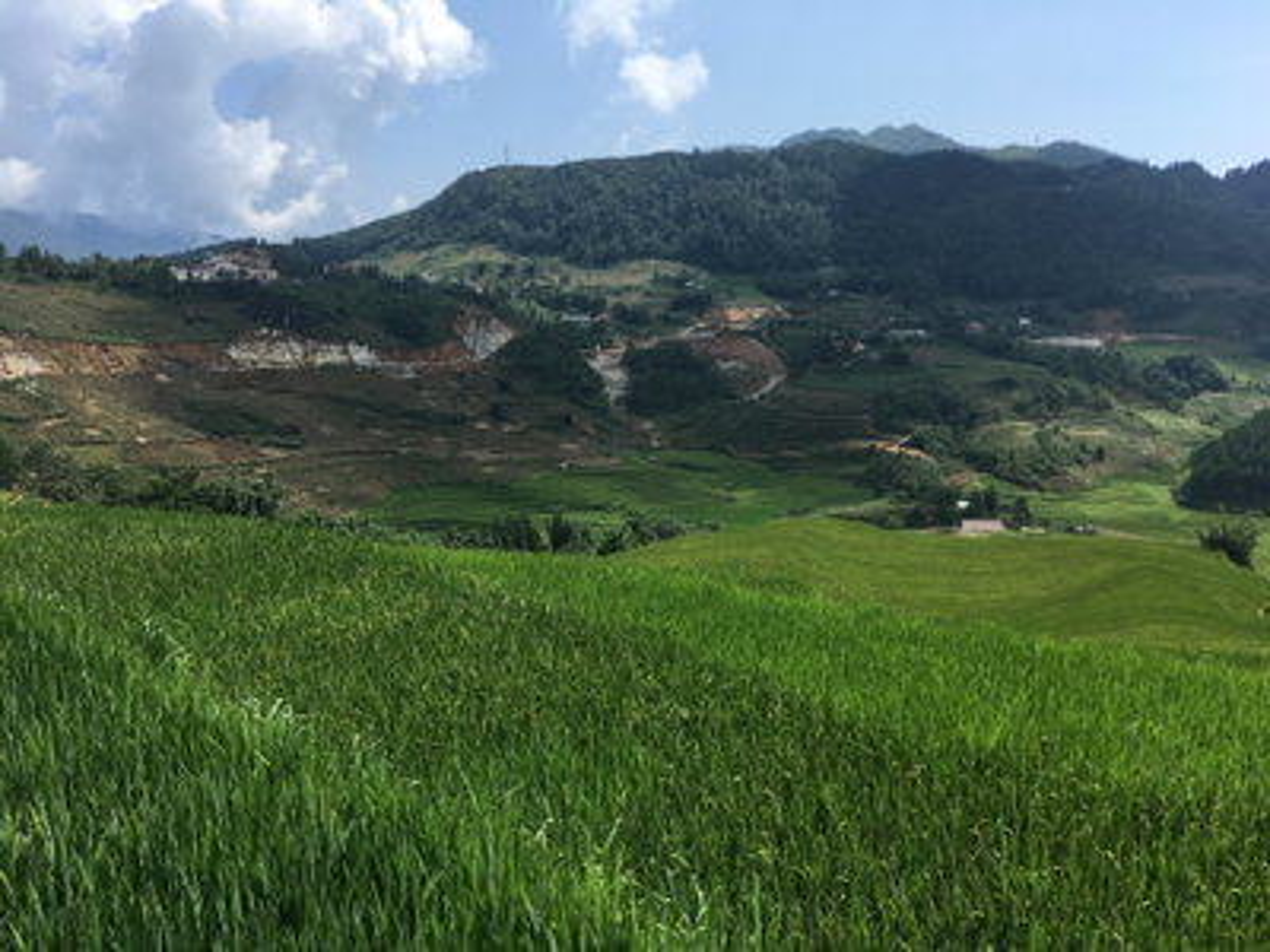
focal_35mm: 29
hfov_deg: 61.7
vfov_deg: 48.2
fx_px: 1064
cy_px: 476
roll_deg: -0.2
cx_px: 635
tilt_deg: -8.7
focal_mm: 4.15
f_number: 2.2
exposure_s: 1/1350
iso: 25
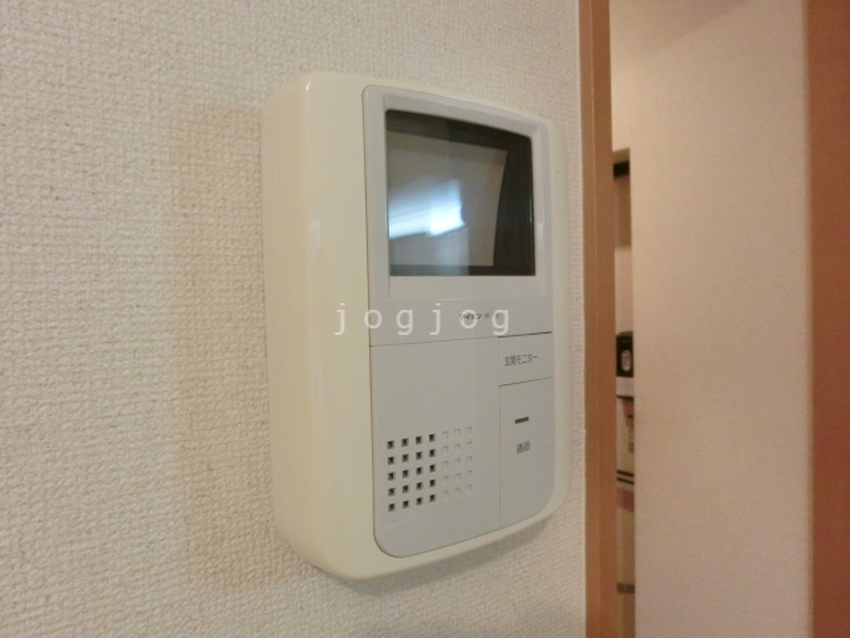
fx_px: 614
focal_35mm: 25
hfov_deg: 69.4
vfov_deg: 54.9
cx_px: 425
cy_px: 319
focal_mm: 4.43
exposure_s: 1/125
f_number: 3.2
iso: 800
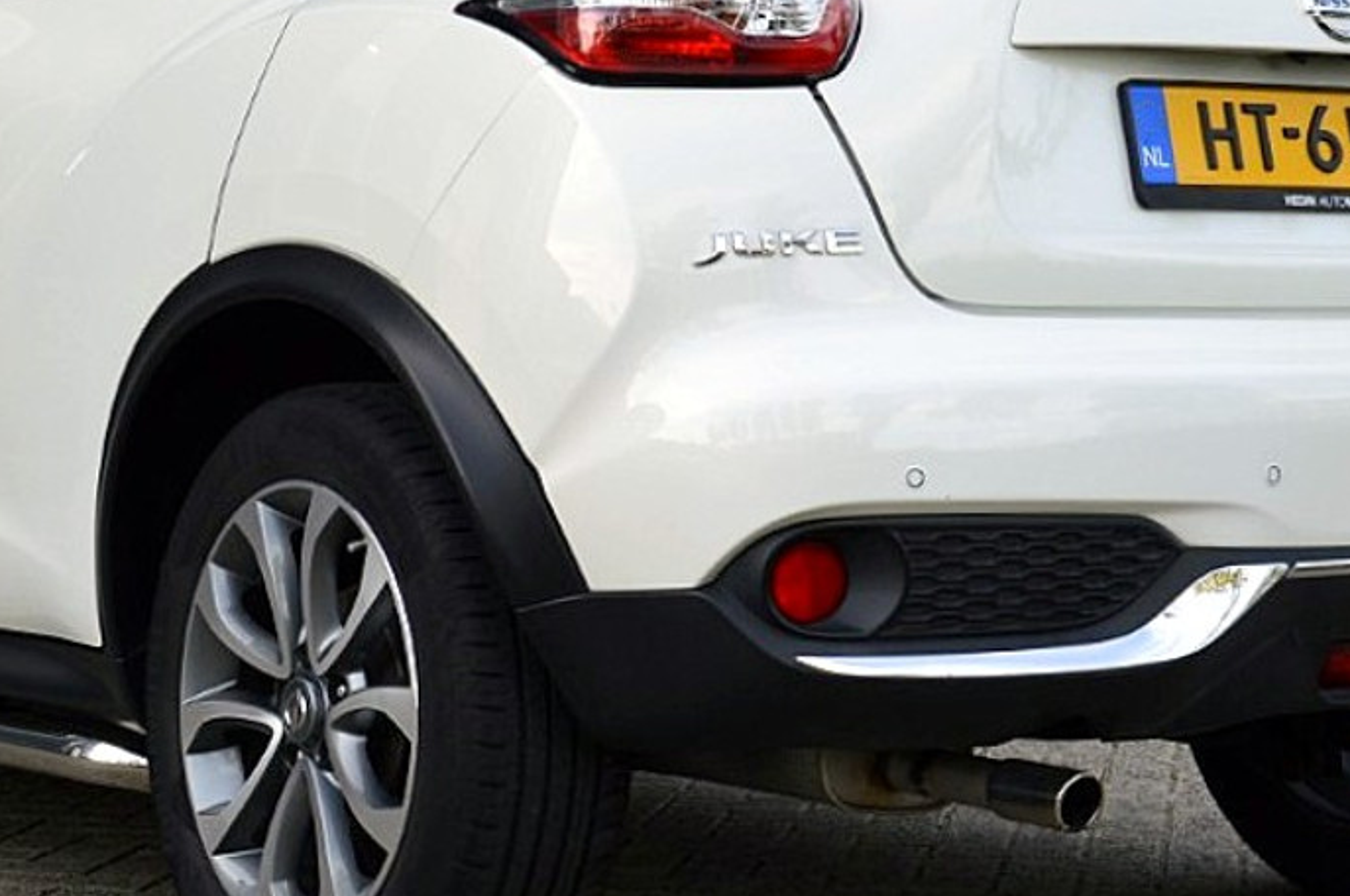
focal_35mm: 104
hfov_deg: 19.7
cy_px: 261
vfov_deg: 13.1
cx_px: 599
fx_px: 3894
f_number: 10
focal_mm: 34
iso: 400
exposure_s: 1/200
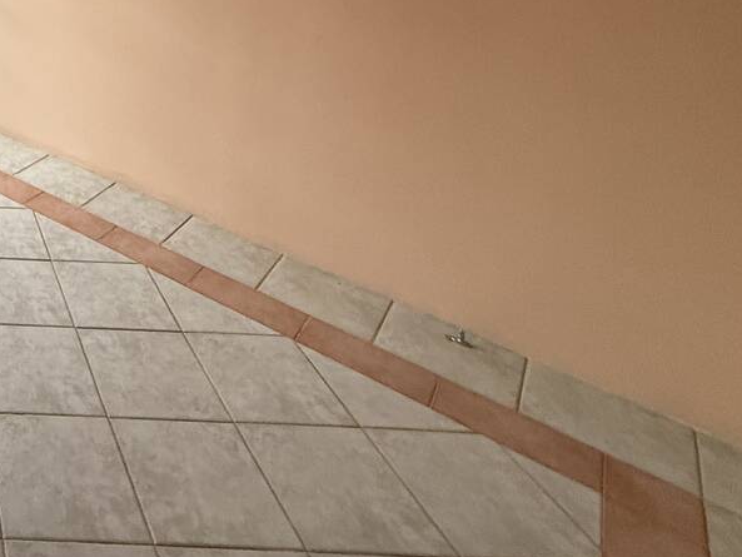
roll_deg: -0.8
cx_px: -128
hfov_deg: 40.1
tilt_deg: -5.2
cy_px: -113
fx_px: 729
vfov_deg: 33.8
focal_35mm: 34
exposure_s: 1/99
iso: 320
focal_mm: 2.22
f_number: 2.2
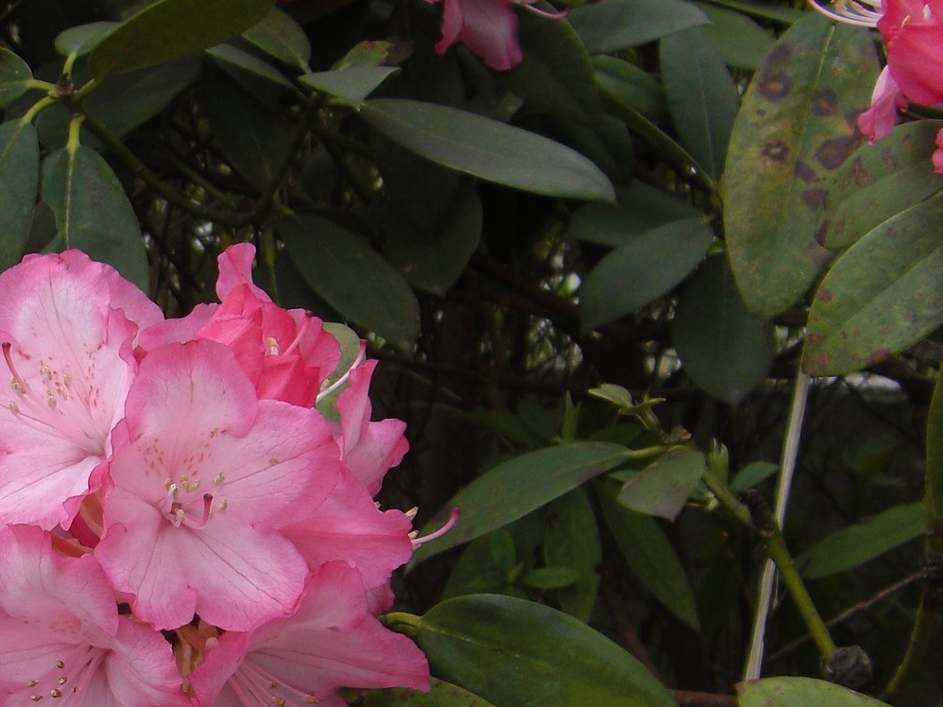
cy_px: 565
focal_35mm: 78
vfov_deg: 18.7
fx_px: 2124
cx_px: 180
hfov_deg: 24.6
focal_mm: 6.3
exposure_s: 1/400
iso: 50
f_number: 3.4
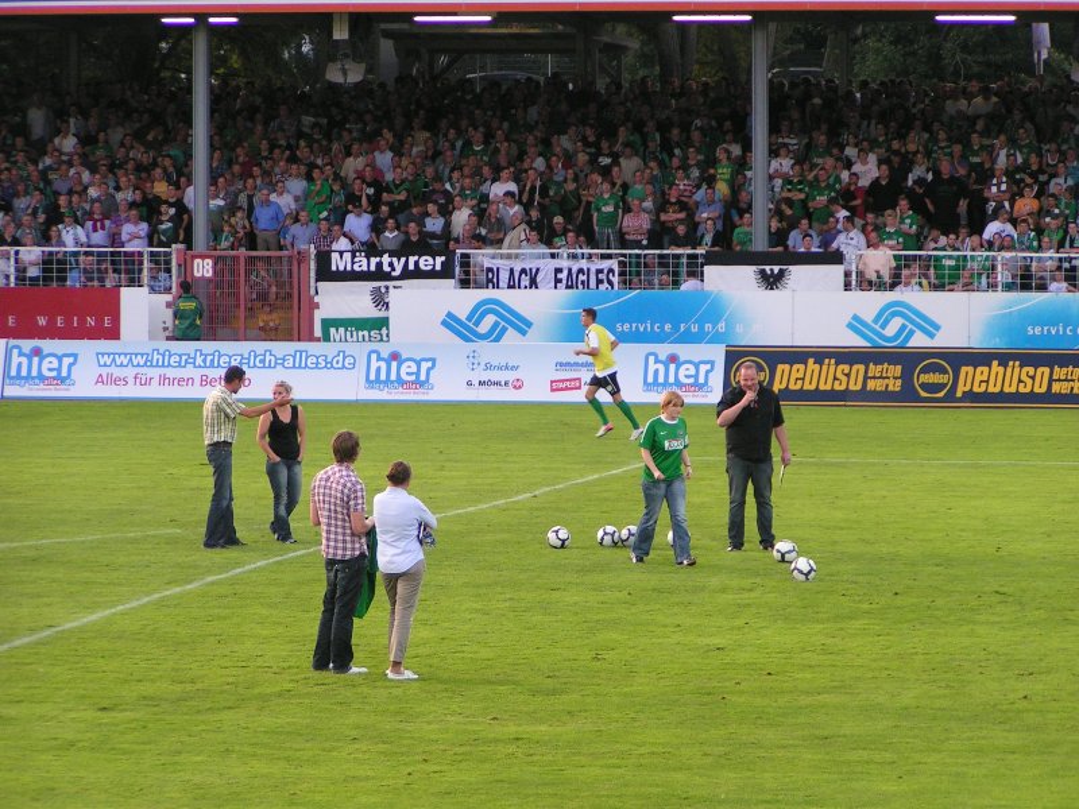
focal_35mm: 172
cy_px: 404
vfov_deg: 8.6
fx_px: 5361
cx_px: 540
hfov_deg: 11.5
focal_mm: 26.3
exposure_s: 1/200
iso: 125
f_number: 3.5
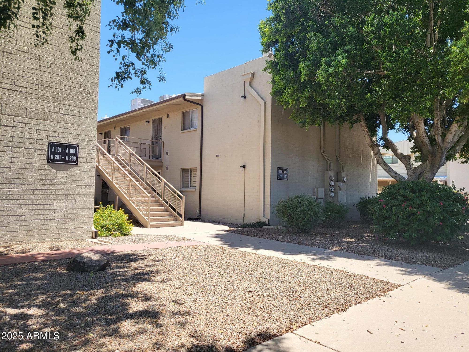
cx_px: 234
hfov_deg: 67.3
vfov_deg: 53.1
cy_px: 176
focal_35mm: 26
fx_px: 352
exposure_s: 1/1365
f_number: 1.8
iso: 50
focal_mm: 4.25
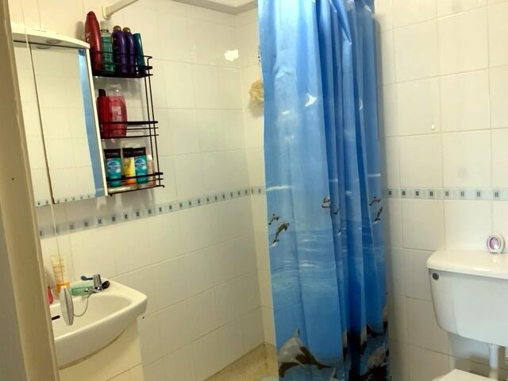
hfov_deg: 61.7
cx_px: 254
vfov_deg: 48.2
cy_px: 190
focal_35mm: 29
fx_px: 426
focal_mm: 3
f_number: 1.8
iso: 250
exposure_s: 1/50
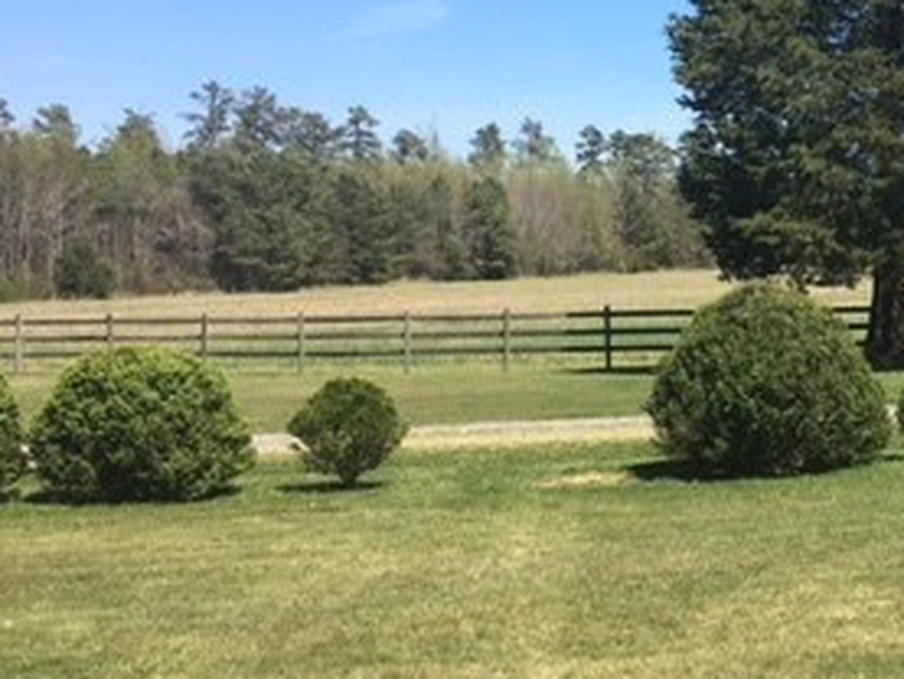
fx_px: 1750
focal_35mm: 67
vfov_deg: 21.8
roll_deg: +0.8
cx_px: 1002
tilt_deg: +3.0
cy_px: 202
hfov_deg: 26.6
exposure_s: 1/1304
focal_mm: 4.15
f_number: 2.2
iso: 25
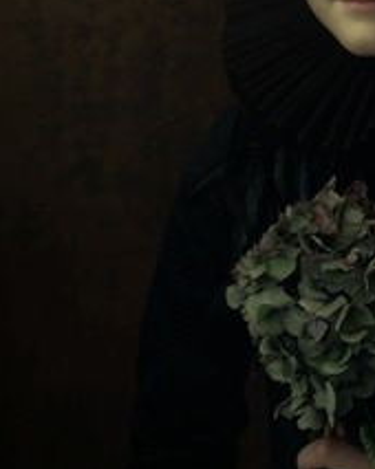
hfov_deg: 13.7
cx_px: 332
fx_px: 1542
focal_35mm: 111
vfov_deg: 16.9
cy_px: -6
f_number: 4.5
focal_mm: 27.7
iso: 200
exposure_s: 1/80
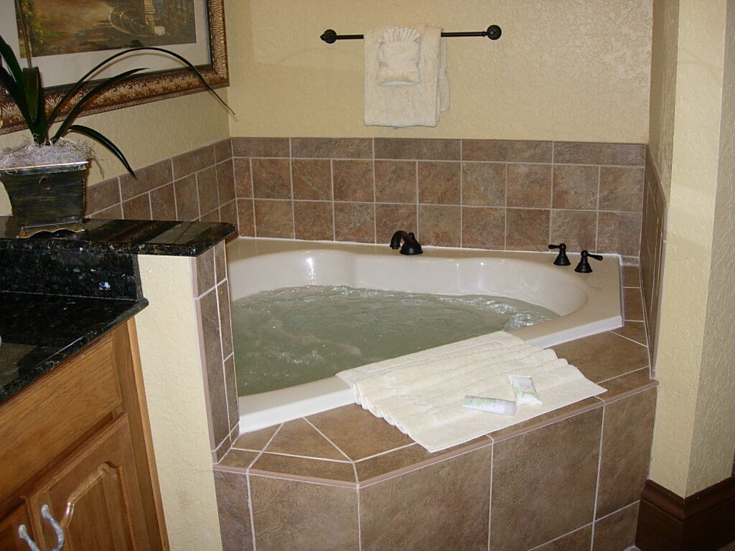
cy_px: 276
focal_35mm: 38
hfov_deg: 49.0
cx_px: 368
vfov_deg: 37.7
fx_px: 807
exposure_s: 1/64
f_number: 2.8
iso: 79
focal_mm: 7.8
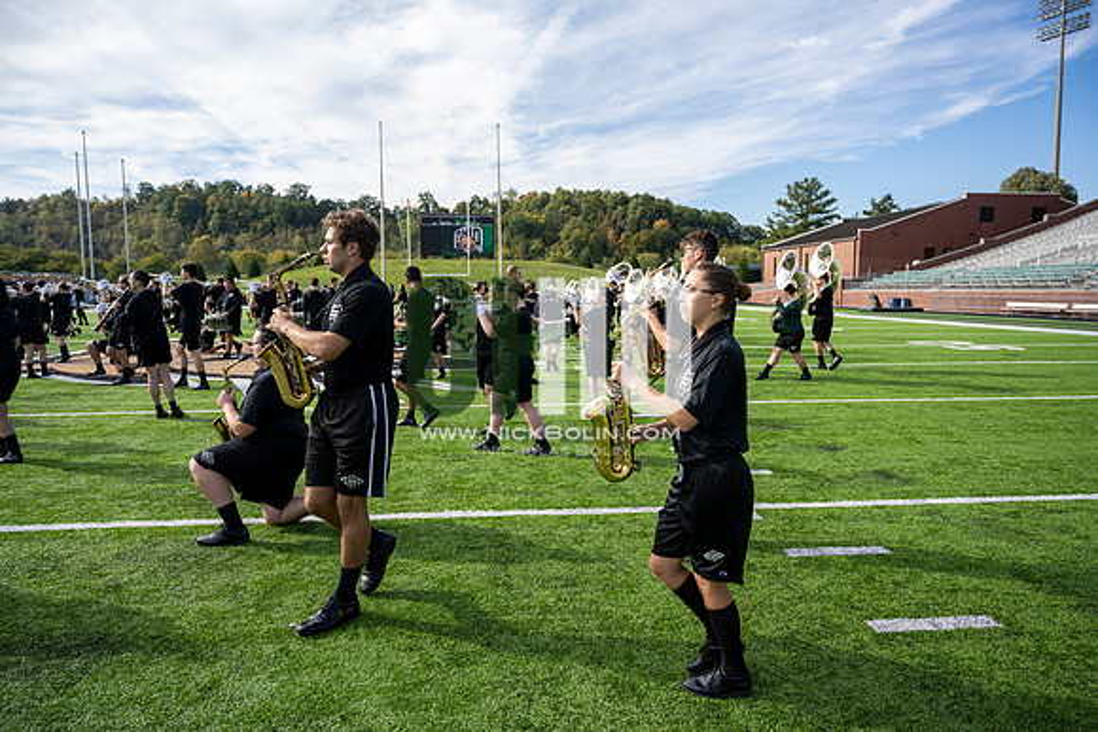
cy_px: 366
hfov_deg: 73.7
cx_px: 549
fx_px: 732
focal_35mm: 24
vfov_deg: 53.2
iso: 80
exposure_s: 1/250
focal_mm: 24
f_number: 4.5
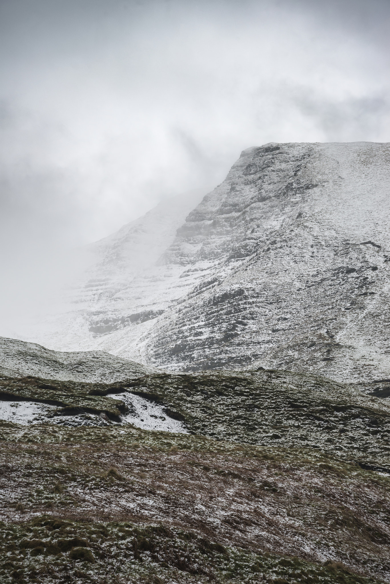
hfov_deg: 16.1
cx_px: 195
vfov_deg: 23.9
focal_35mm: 85
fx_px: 1380
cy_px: 292
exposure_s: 1/60
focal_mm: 85
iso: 1000
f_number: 8
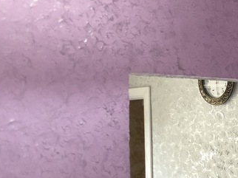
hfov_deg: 19.8
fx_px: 598
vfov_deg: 17.0
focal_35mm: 87
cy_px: 89
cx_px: 347
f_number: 1.8
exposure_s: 1/17
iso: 50
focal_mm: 3.99
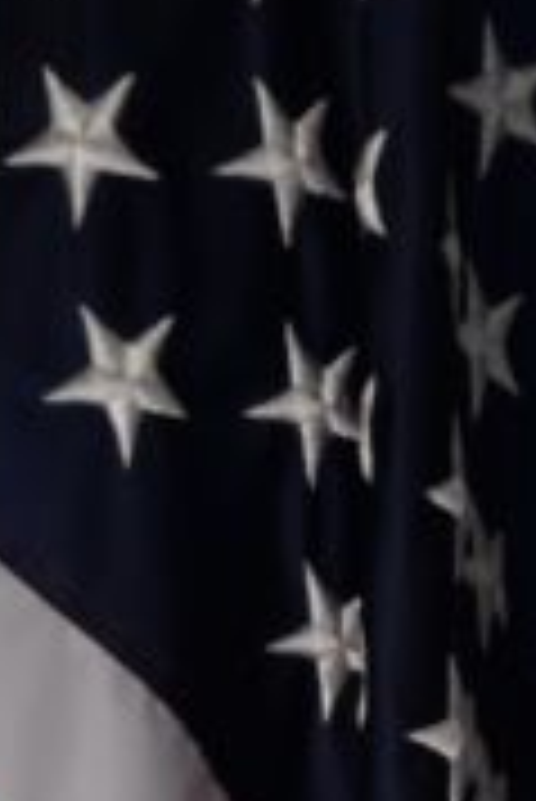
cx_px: 1239
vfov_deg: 4.7
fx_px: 9740
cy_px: 1436
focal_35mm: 437
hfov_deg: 3.1
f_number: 11
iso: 200
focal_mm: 65
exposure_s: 1/200
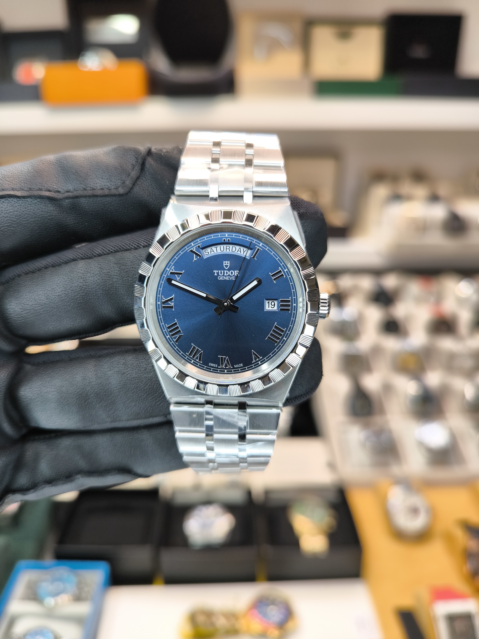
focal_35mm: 24
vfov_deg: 71.6
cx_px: 240
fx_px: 443
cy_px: 320
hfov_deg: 56.8
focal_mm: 6.92
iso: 80
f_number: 1.9
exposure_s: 1/100
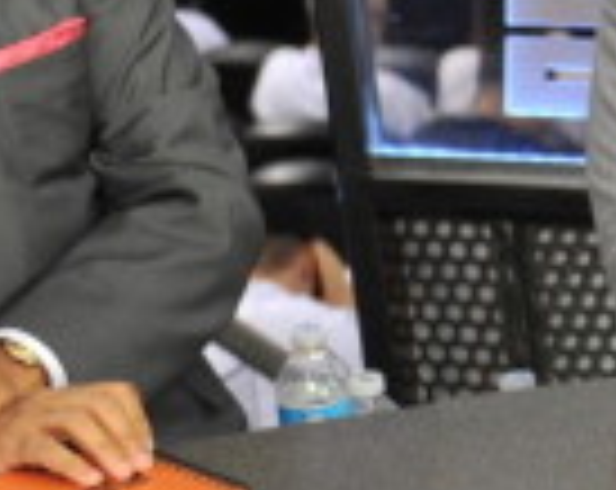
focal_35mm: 281
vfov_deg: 5.5
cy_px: -126
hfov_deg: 6.5
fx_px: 5112
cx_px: 1488
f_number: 3.5
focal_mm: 40
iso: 1250
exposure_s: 1/250
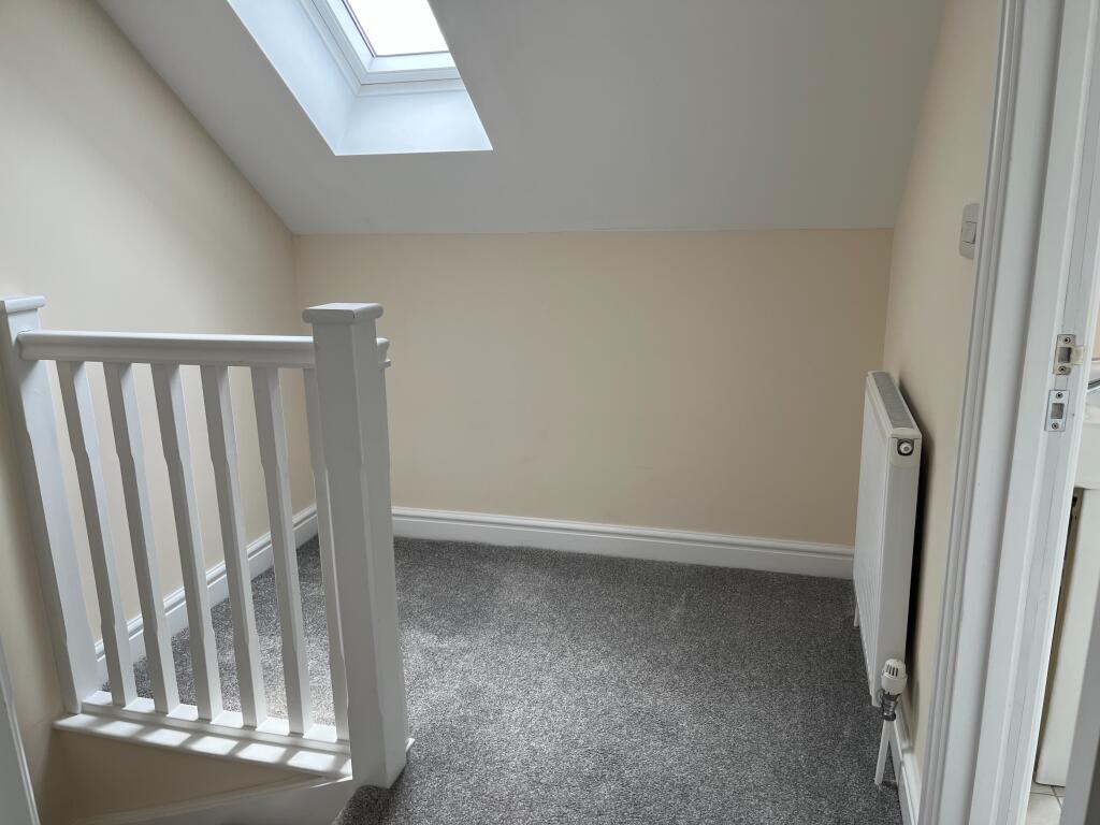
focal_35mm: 26
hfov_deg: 67.3
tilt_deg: -14.2
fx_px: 826
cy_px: 412
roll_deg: +1.4
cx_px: 550
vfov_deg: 53.1
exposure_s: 1/192
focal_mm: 5.1
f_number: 1.6
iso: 50
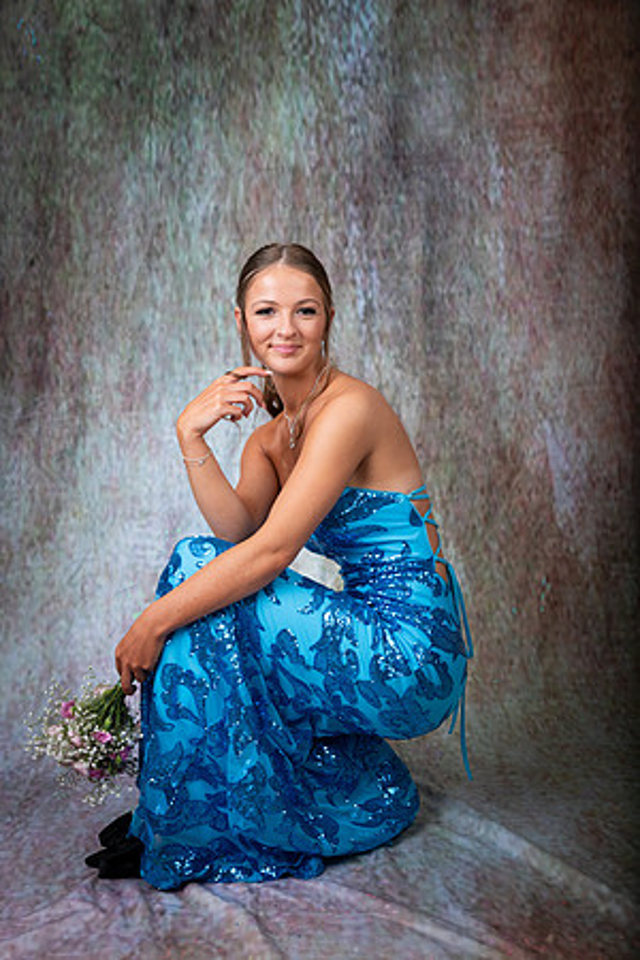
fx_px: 1333
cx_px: 320
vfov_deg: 39.6
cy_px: 480
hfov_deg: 27.0
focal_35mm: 50
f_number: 6.3
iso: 100
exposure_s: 1/250
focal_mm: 50
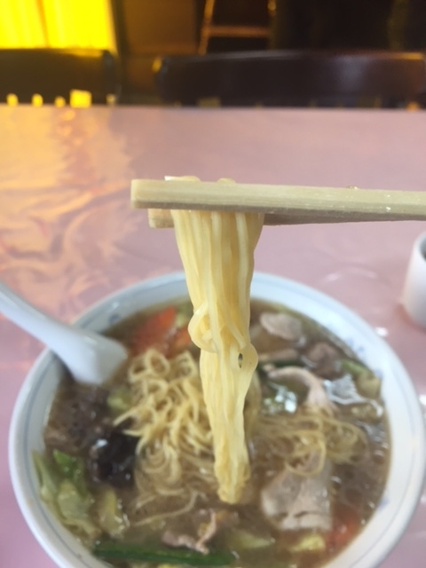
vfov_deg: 61.7
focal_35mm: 29
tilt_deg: -41.8
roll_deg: -0.9
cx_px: 213
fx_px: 476
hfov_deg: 48.2
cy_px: 284
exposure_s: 1/30
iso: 32
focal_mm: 4.15
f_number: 2.2
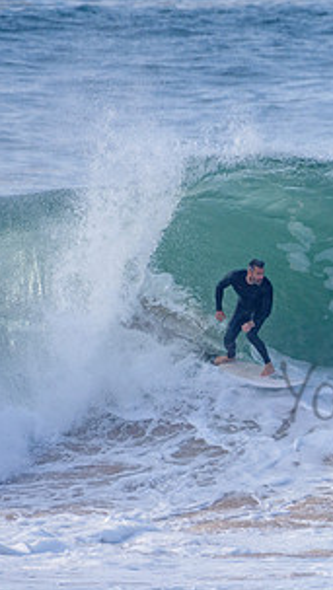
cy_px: 375
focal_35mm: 1503
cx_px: 481
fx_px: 23534
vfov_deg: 1.4
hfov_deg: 0.8
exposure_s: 1/2000
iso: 400
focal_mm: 500
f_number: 5.6
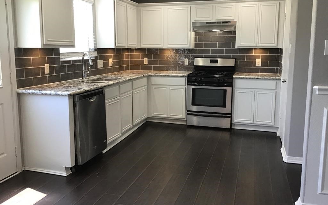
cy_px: 89
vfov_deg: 38.2
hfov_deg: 58.2
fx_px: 295
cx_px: 164
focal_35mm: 33
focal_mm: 3.3
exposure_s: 1/30
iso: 32
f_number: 2.4
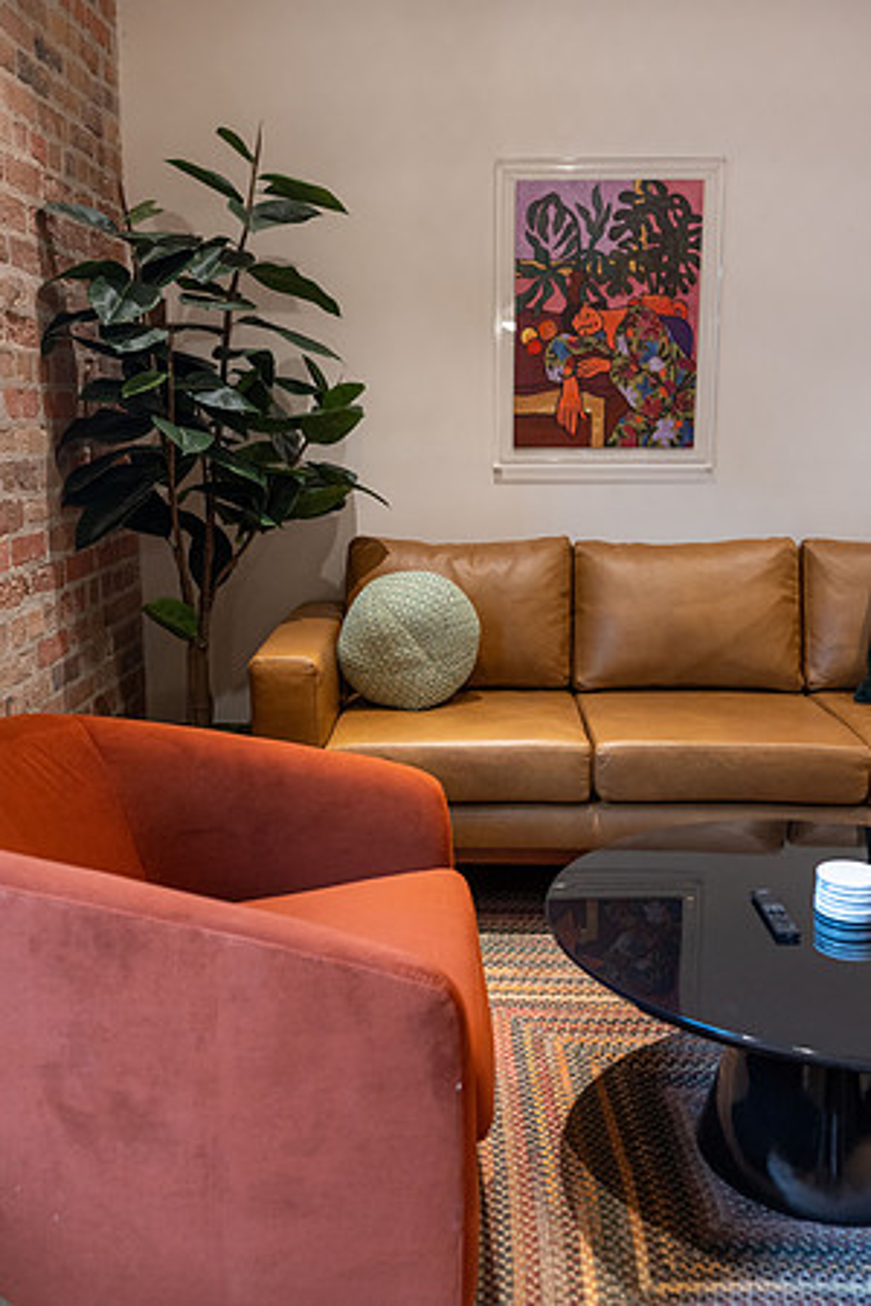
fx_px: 1270
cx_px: 436
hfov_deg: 37.9
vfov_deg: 54.4
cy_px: 653
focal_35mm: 35
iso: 800
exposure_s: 1/40
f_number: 4
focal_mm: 35
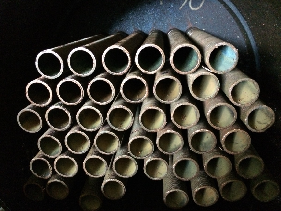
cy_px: 106
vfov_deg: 48.2
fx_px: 235
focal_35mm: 29
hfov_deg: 61.7
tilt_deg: -34.1
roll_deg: +0.8
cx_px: 140
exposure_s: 1/15
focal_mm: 4.15
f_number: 2.2
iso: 640
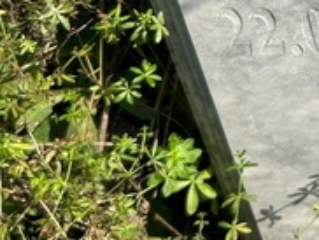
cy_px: -107
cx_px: 482
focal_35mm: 114
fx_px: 1052
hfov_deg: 15.8
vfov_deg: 12.5
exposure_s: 1/3831
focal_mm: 5.7
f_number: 1.5
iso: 50
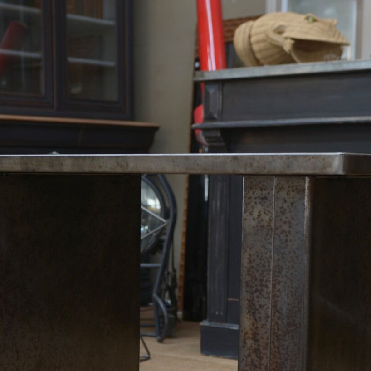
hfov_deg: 20.8
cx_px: 131
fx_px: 1006
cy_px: 303
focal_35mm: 83
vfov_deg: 20.6
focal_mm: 35
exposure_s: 1/50
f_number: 3.5
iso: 250
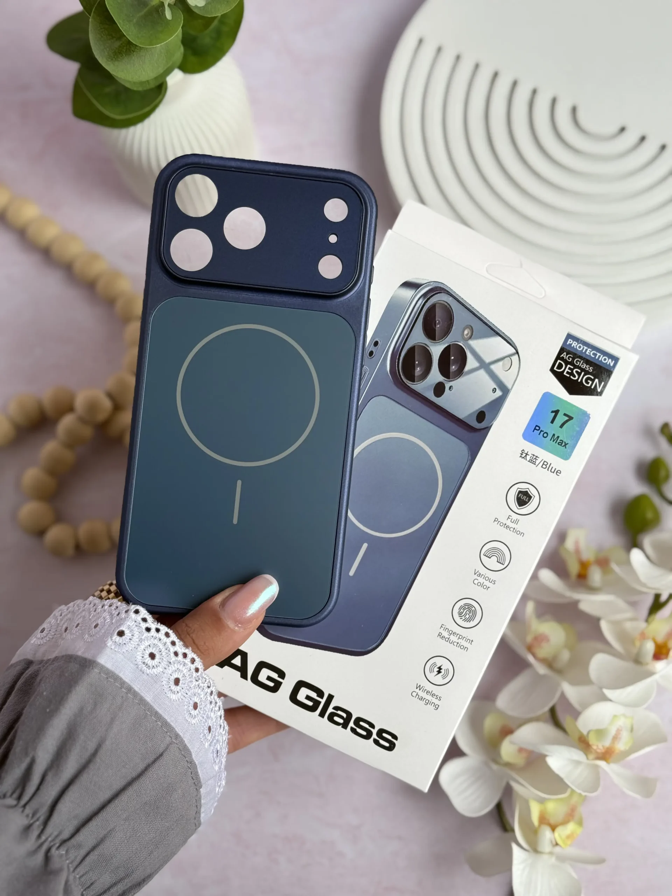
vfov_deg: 39.7
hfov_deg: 30.3
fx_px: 1242
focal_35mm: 48
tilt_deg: -73.3
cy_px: 448
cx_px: 336
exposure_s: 1/333
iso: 64
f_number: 1.78
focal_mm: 6.76
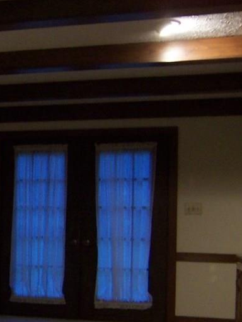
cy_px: 221
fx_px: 671
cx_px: -73
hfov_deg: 18.9
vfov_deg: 26.8
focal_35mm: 72
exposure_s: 1/8
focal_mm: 5.6
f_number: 2.8
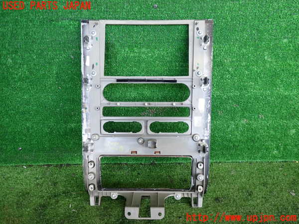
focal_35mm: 30
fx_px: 259
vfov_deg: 46.8
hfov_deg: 60.0
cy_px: 112
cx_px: 150
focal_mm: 5.4
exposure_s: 1/80
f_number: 2.3
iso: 200
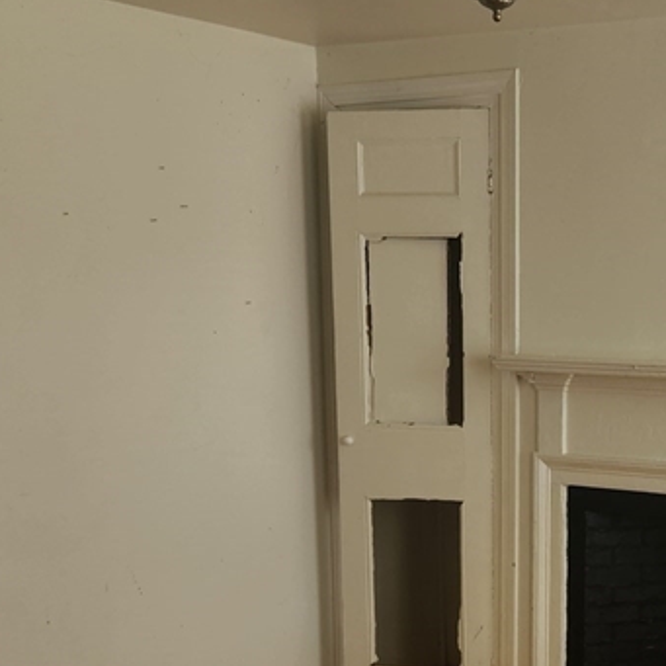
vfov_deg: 27.4
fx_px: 1328
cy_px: 570
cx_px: 666
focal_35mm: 61
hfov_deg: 26.6
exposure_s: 1/180
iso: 50
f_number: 1.8
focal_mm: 5.4
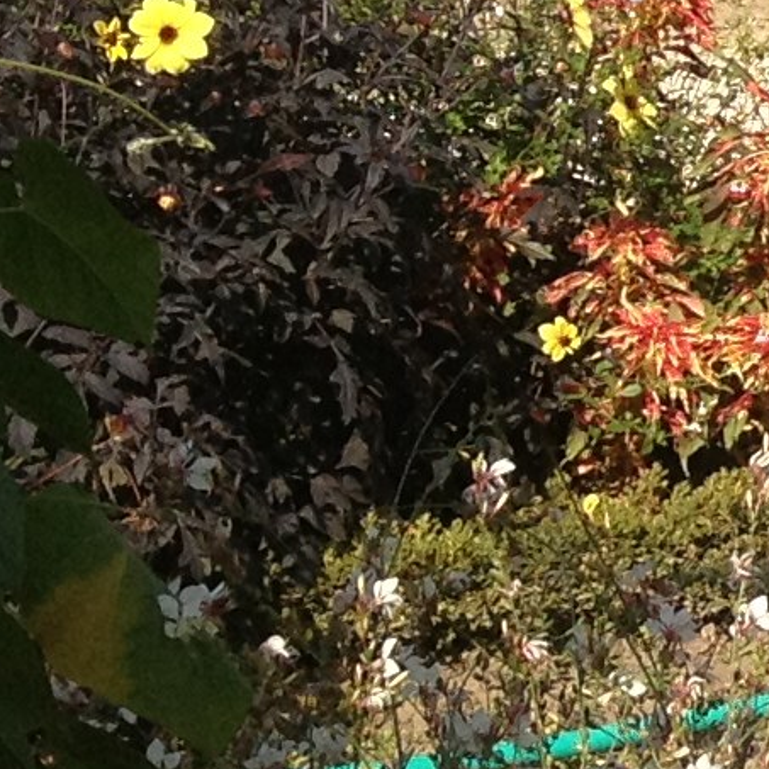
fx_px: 5605
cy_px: -78
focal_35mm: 223
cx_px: 2499
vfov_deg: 7.8
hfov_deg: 6.9
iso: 50
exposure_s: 1/1493
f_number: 2.4
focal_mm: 4.28
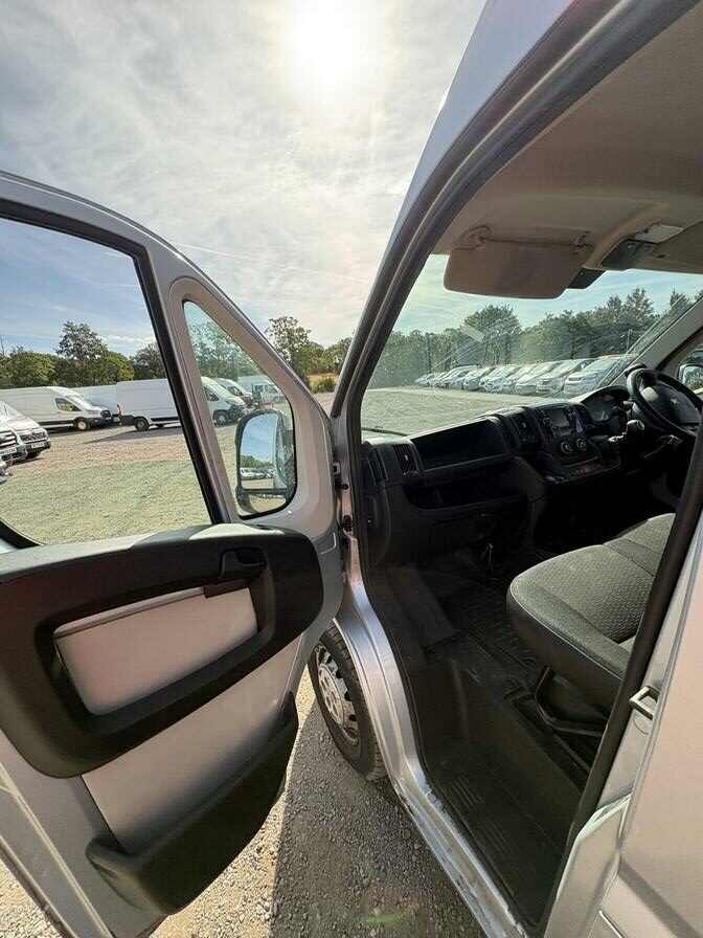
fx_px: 379
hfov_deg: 85.7
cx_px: 352
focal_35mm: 14
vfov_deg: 102.1
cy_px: 469
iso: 40
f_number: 2.2
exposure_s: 1/573
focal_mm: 2.22
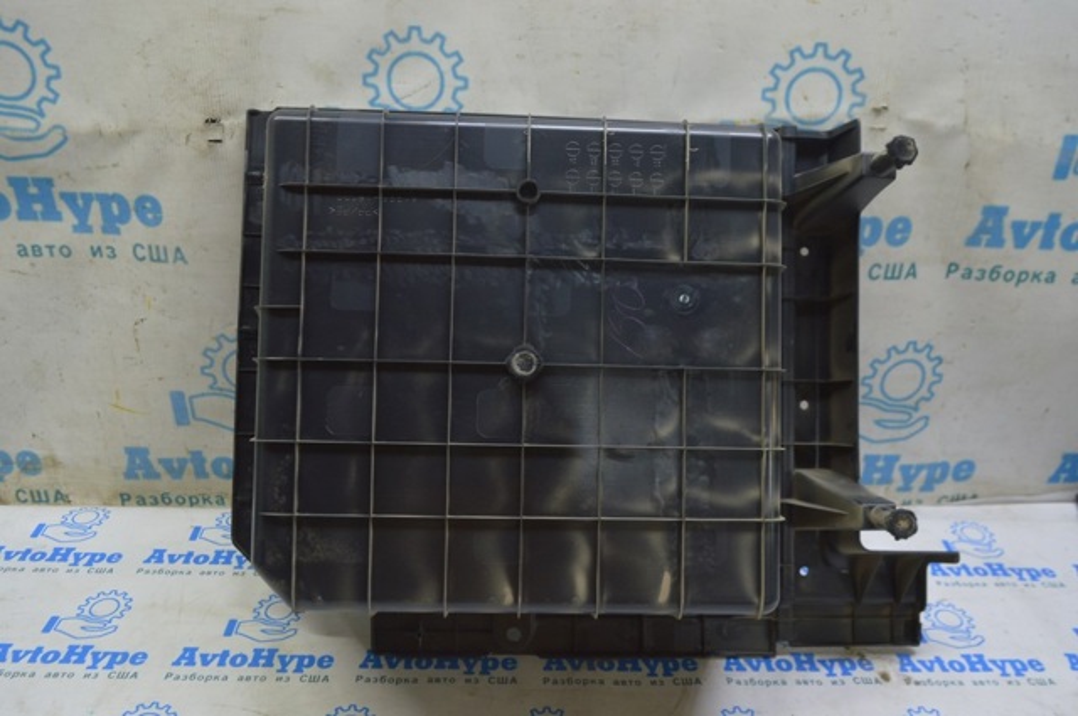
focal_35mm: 30
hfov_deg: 62.0
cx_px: 539
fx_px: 897
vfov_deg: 43.5
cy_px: 358
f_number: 5.6
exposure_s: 1/20
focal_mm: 20
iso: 400
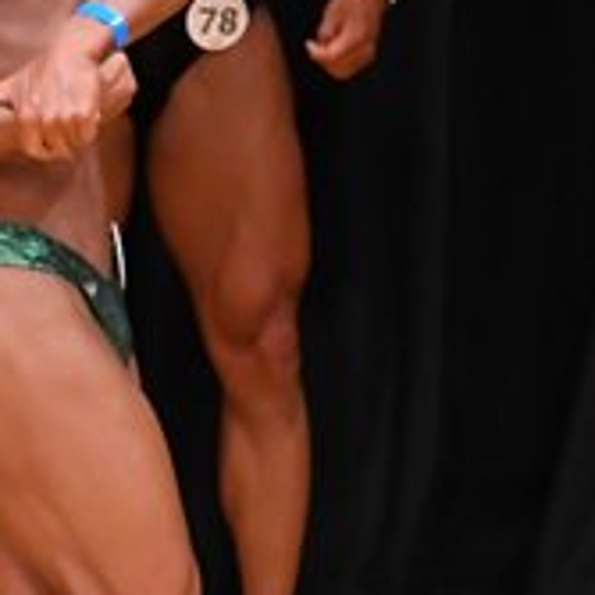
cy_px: 239
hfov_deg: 1.6
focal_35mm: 1122
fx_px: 21819
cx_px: -714
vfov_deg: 1.6
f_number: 5.6
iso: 4000
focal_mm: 190
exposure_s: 1/400
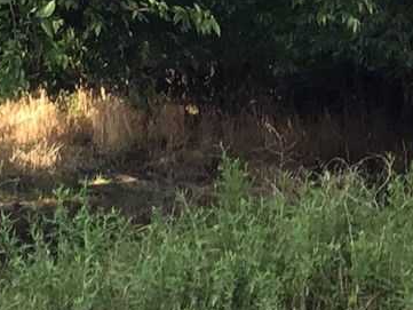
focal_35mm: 176
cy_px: -69
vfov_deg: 8.3
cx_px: 1
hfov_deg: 11.1
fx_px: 2101
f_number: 2.4
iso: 32
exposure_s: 1/120
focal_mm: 3.3
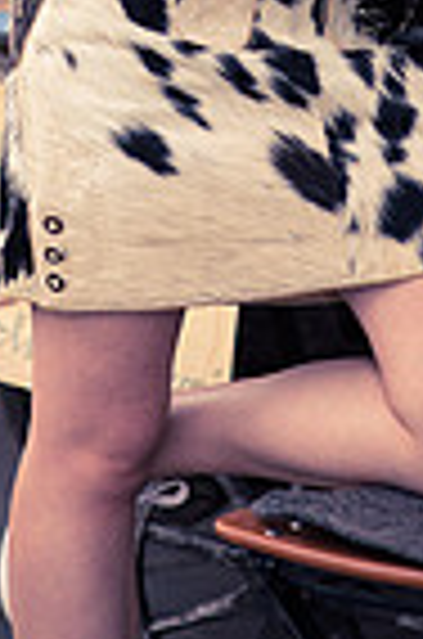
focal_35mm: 270
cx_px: 279
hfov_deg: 5.1
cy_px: -189
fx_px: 4782
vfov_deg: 7.6
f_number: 3.5
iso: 100
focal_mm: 85
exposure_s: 1/320
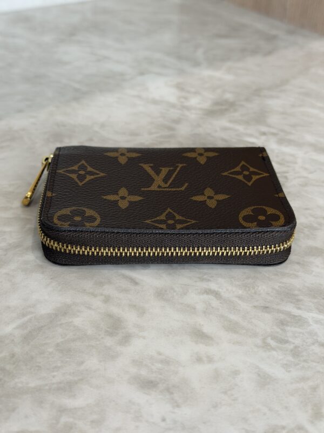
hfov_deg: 30.3
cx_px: 162
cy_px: 216
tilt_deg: -33.0
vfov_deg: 39.7
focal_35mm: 48
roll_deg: -3.0
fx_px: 599
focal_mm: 6.76
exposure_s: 1/60
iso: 50
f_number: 1.78
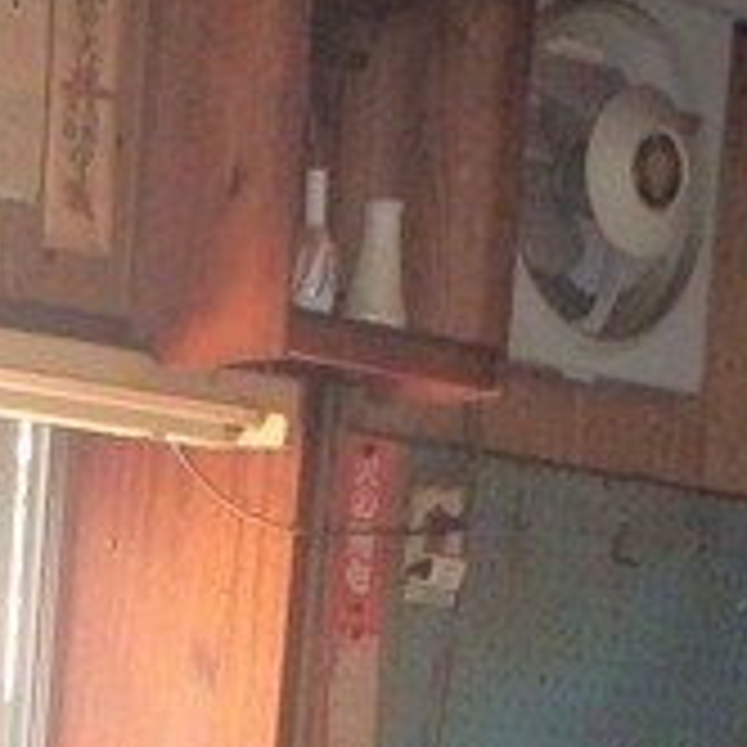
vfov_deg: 10.5
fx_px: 3638
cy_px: 1602
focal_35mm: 149
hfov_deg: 11.6
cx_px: -22
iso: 200
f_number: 3.9
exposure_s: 1/60
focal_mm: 5
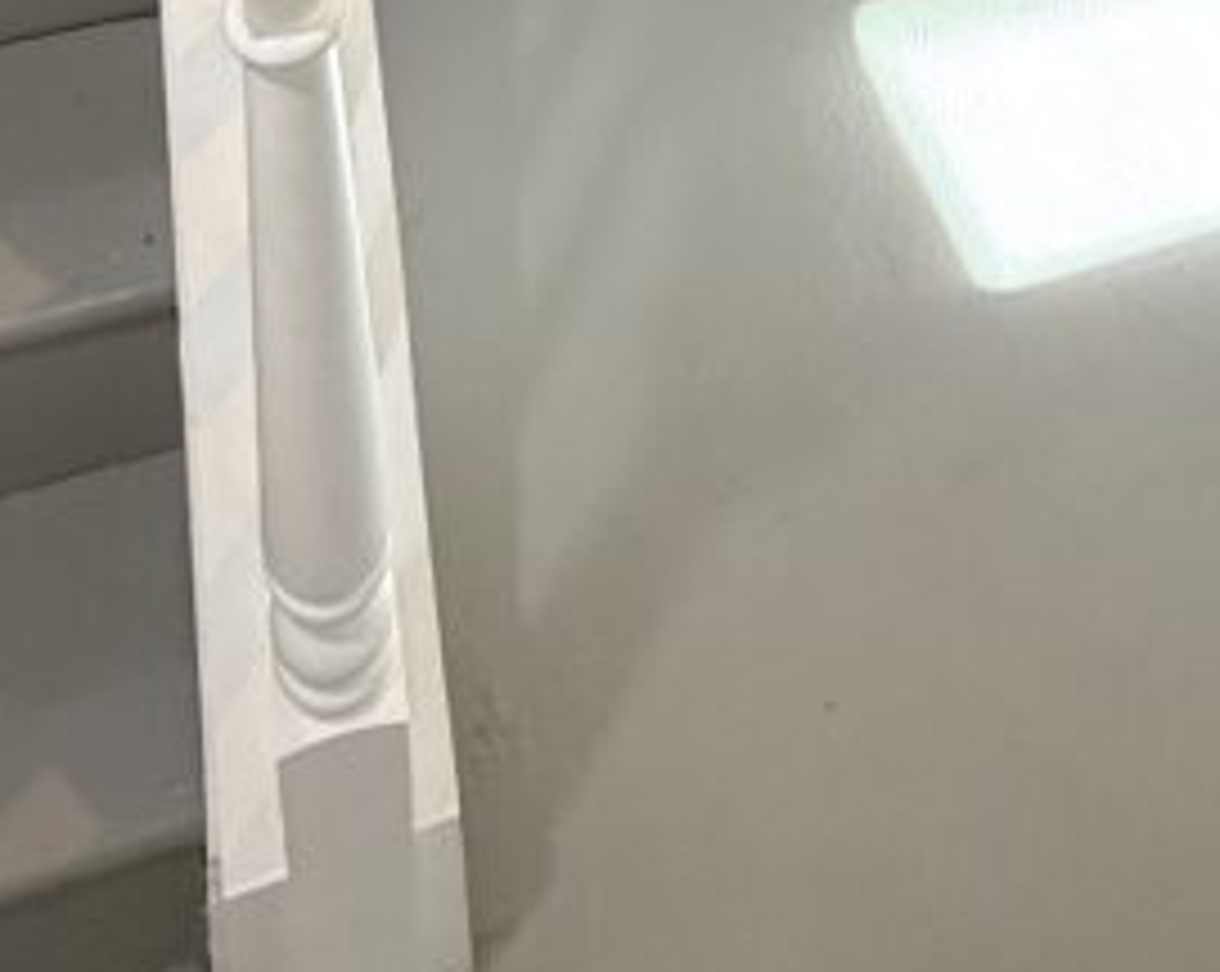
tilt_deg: -21.6
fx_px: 1659
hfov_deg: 40.4
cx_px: 596
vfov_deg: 20.6
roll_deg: -0.9
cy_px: -848
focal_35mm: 46
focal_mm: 2.22
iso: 400
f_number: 2.2
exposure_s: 1/60
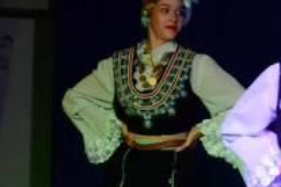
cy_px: 209
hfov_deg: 3.9
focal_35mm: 523
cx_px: 379
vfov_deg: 2.6
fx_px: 4082
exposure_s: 1/100
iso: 3200
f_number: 5.6
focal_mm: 90
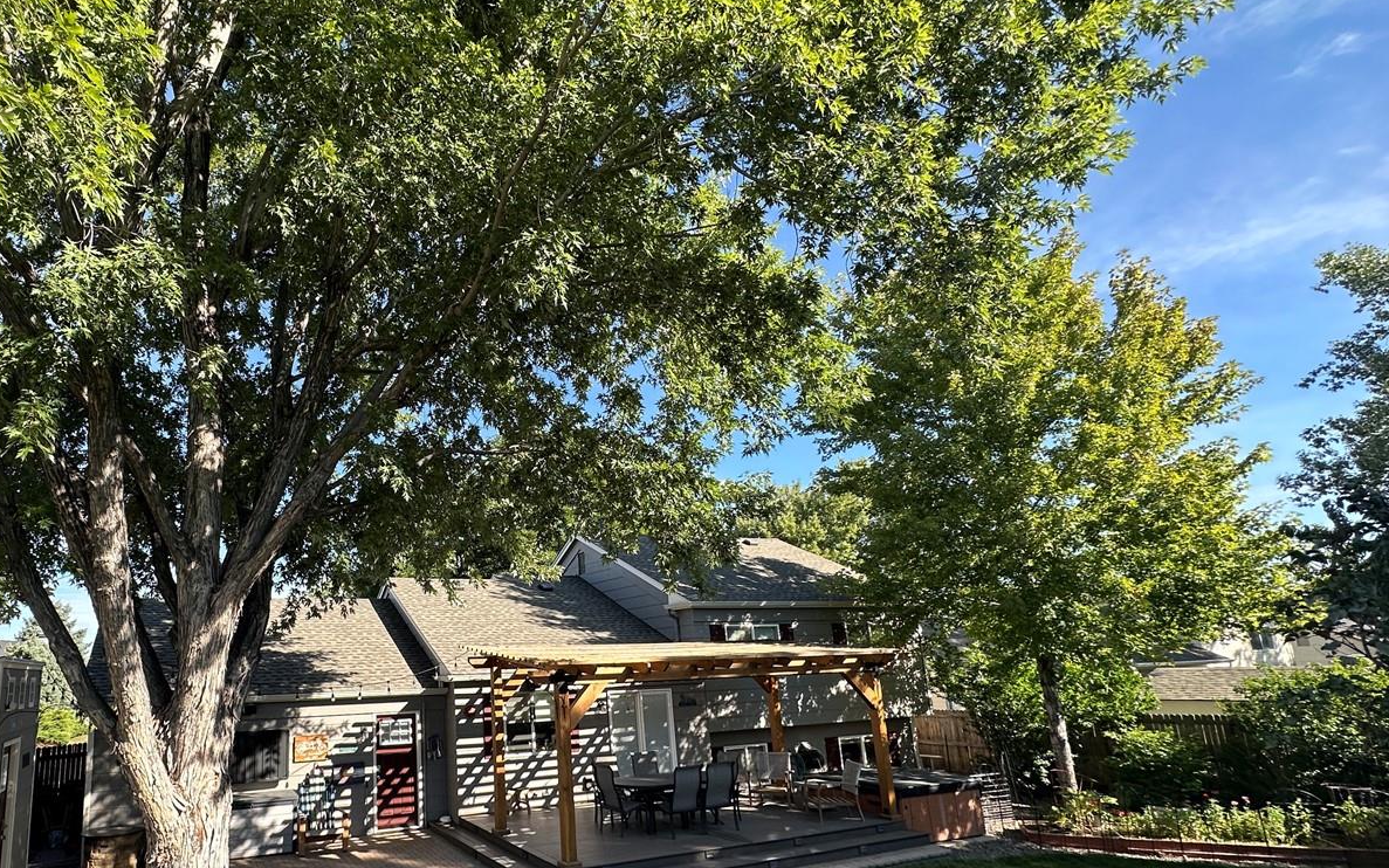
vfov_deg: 59.2
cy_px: 522
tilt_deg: +12.5
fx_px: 757
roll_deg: +2.3
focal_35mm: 20
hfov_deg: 82.4
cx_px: 472
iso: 40
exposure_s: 1/406
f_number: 2.2
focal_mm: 2.22
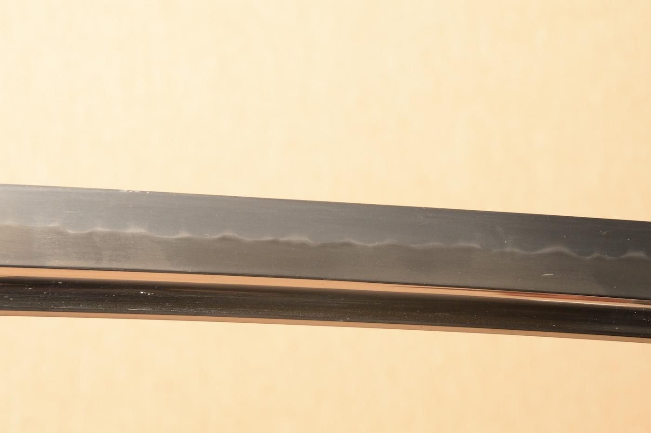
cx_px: 326
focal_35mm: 128
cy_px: 216
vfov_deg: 10.7
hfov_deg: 16.1
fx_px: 2304
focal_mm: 85
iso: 400
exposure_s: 1/1.6
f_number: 11
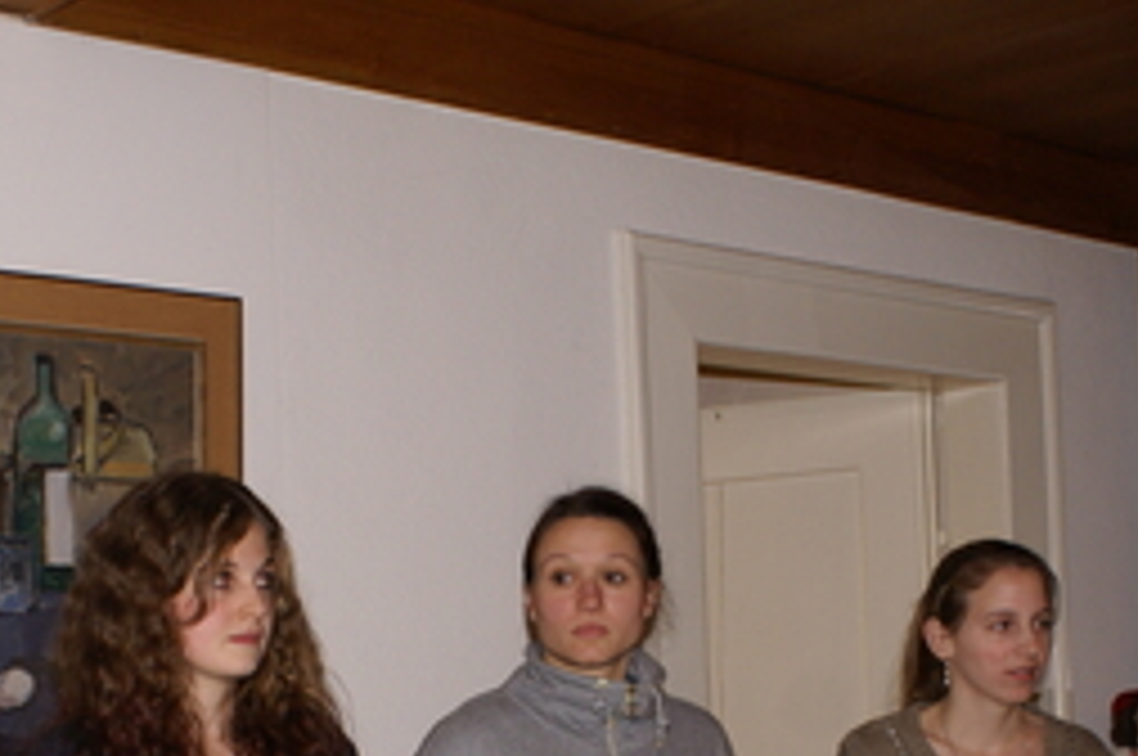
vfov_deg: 17.4
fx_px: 2431
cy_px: 673
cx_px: 544
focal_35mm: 77
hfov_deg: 26.3
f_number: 5.6
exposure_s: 1/60
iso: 400
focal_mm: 24
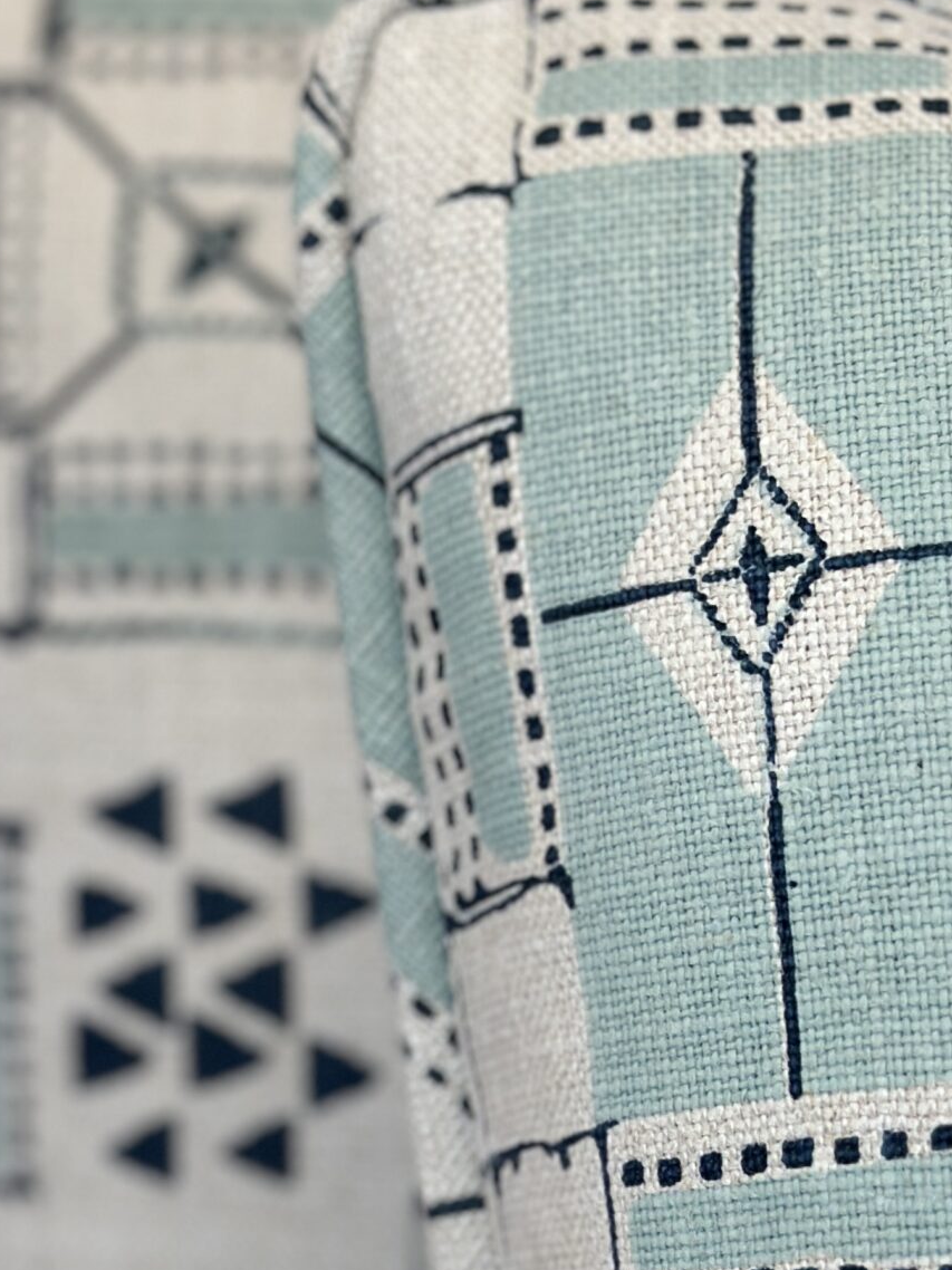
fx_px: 3962
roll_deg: +0.5
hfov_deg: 13.7
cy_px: 911
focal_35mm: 108
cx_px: 453
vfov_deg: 18.1
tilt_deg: -16.6
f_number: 1.78
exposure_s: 1/248
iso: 80
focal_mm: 6.86
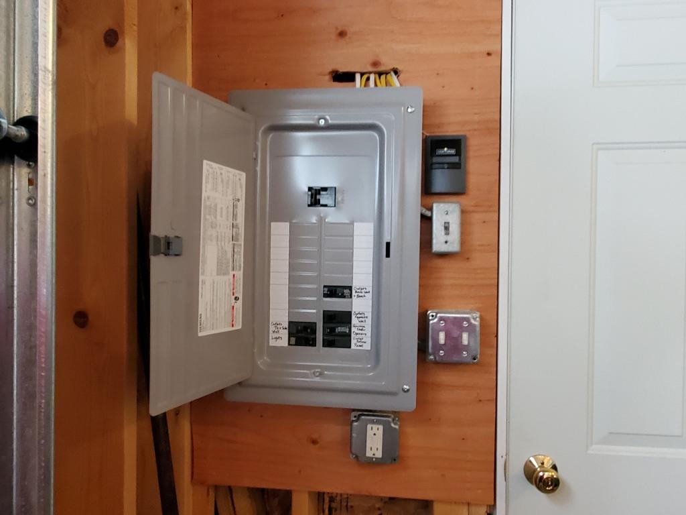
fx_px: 258
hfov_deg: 106.2
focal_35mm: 13
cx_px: 343
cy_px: 258
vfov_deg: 89.9
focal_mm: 1.8
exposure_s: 1/30
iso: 800
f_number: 2.2
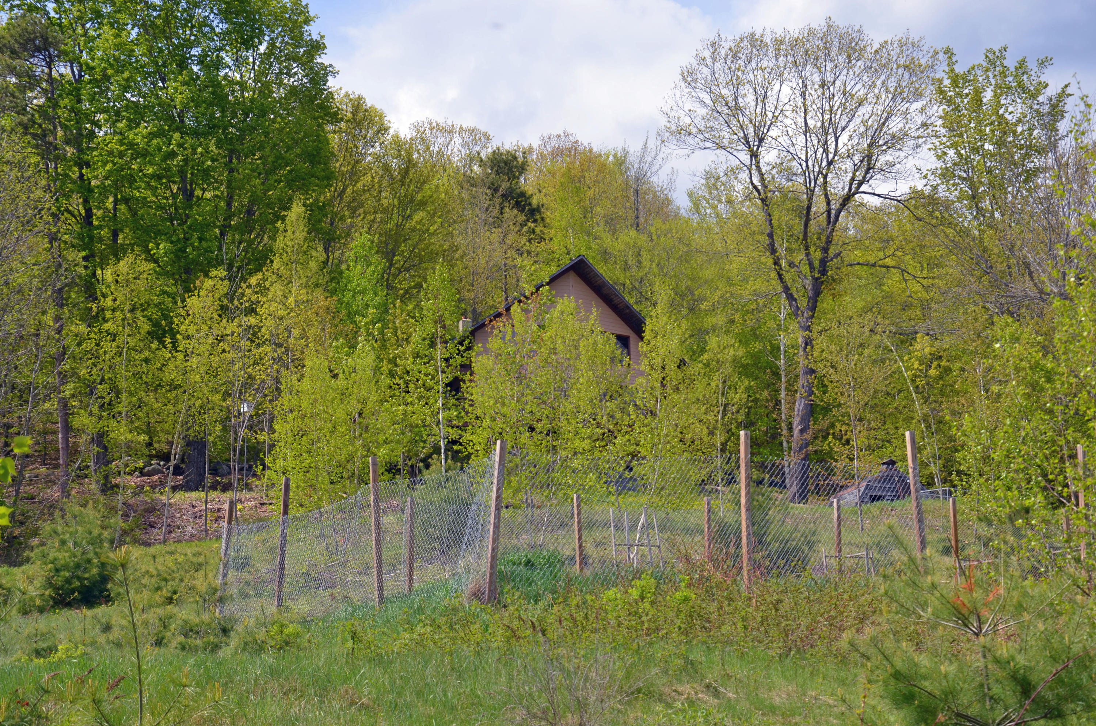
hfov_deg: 29.9
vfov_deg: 20.1
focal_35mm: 68
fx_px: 2051
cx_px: 548
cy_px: 363
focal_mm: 45
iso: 100
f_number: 8
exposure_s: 1/250
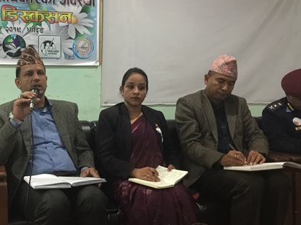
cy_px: 90
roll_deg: -1.4
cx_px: 98
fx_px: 391
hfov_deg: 41.5
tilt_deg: -2.1
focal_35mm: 45
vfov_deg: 32.1
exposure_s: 1/8
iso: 200
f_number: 2.2
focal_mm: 4.15
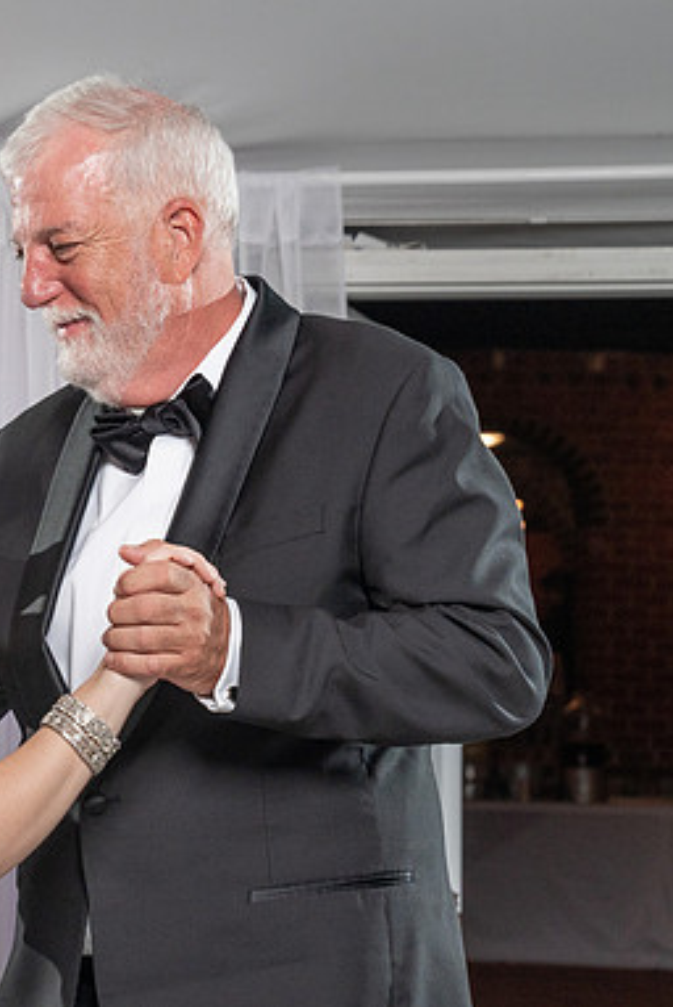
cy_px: 612
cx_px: 135
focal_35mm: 134
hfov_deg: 10.2
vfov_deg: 15.3
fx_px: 3751
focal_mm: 70
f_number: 5.6
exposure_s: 1/200
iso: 1000
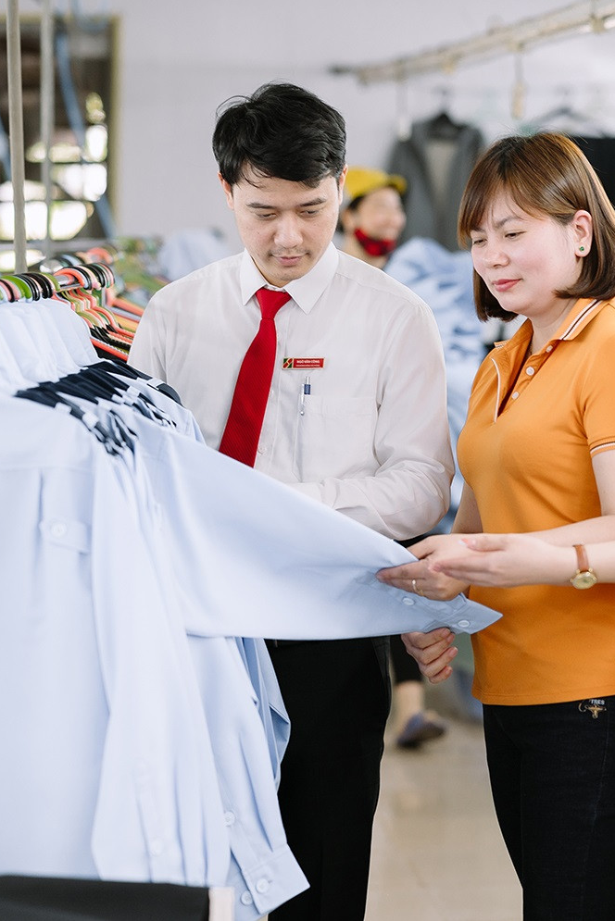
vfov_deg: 16.0
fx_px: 3277
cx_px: 525
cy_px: 460
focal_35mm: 128
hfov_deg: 10.7
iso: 250
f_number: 2.5
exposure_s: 1/125
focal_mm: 85
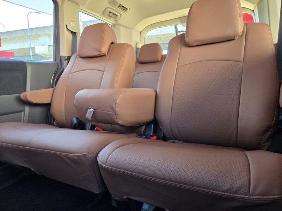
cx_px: 141
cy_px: 106
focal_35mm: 23
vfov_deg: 58.9
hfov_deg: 73.9
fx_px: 187
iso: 200
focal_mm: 5.4
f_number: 1.8
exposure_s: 1/100
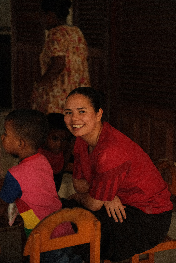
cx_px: 88
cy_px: 132
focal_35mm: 84
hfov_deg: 16.3
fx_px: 616
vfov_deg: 24.2
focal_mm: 56
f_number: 1.7
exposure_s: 1/125
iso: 1600
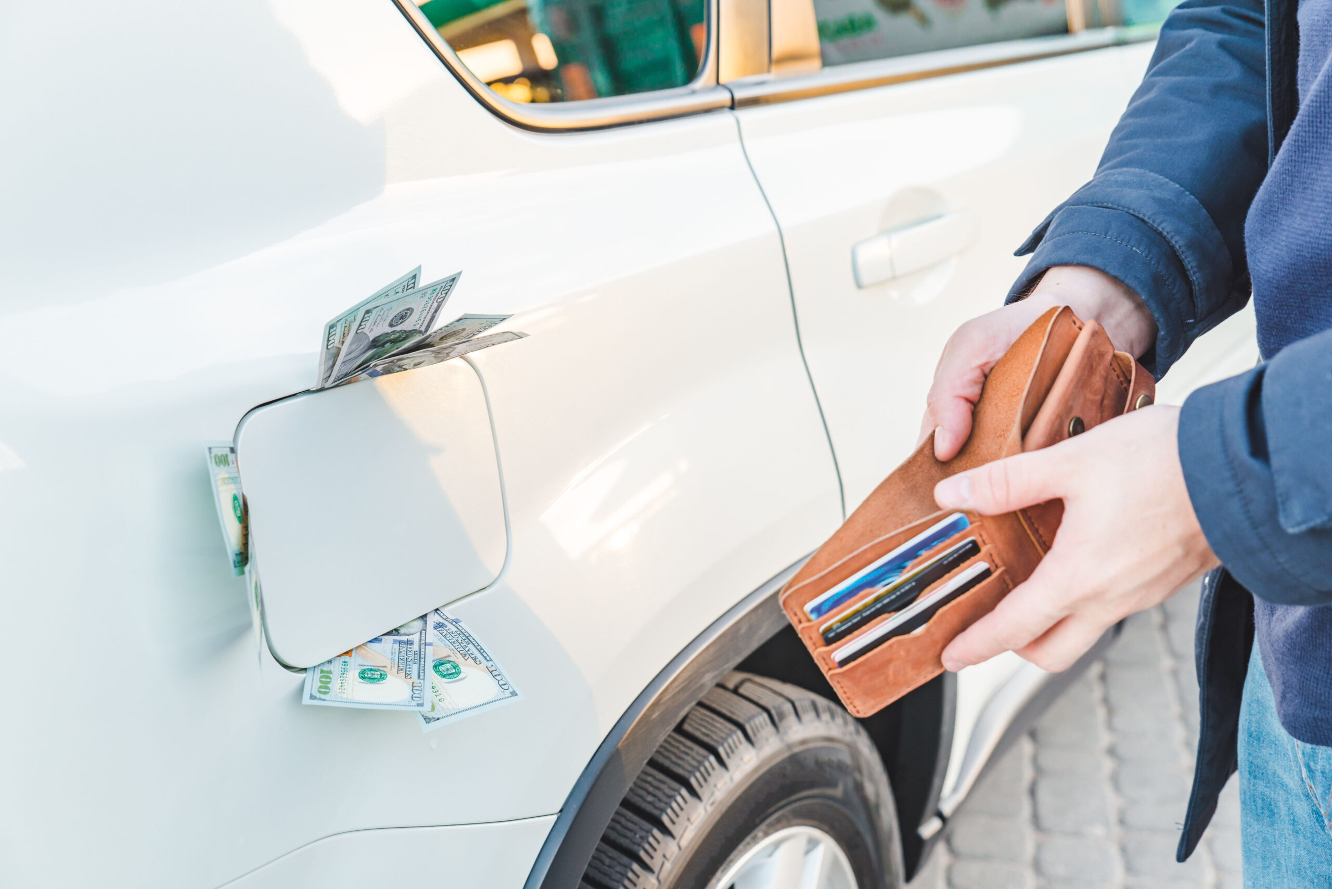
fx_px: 1925
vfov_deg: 26.0
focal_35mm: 52
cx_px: 666
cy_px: 444
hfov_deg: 38.2
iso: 160
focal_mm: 52
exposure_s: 1/100
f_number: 5.6
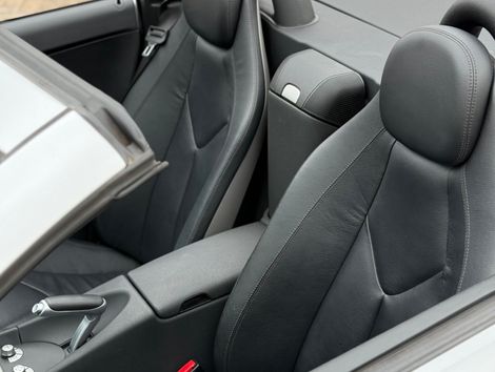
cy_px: 186
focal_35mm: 48
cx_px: 248
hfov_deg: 39.6
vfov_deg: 30.3
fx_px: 687
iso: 100
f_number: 1.78
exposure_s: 1/251
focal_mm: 6.76
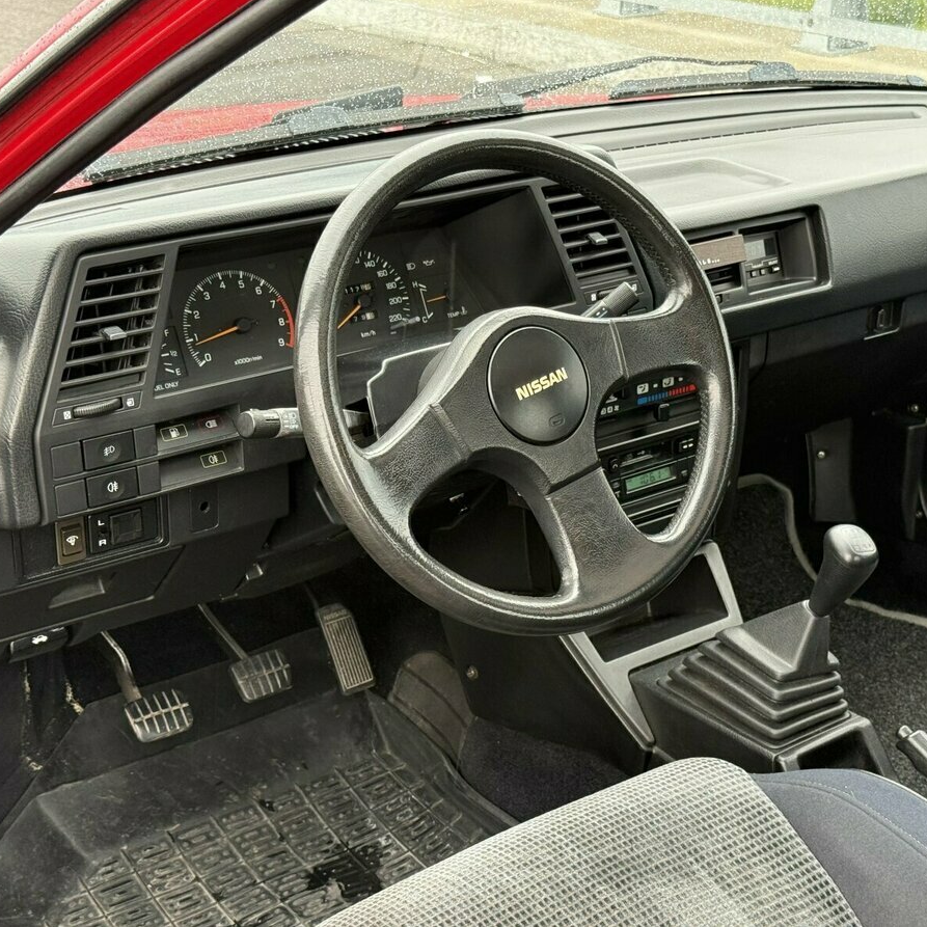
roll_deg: -0.7
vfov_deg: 30.0
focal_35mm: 57
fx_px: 1727
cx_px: 543
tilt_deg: -21.0
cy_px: 461
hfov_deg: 30.0
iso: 100
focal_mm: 6.76
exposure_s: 1/85
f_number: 1.78
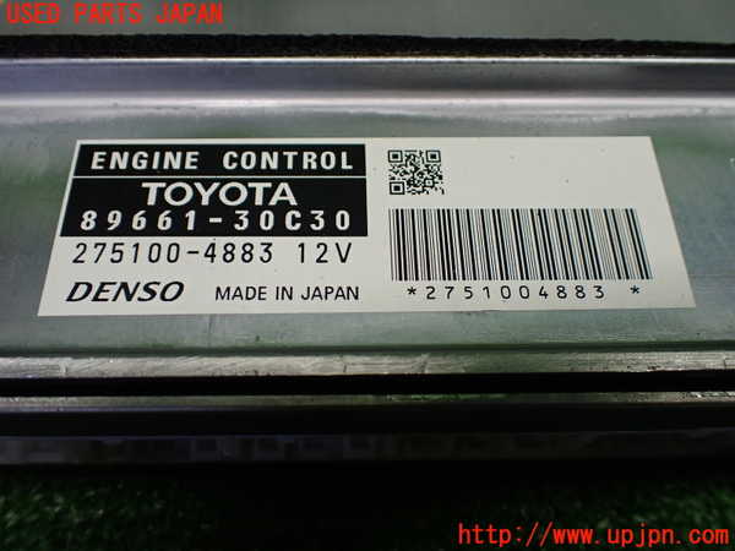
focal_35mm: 30
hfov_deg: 60.0
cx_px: 368
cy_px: 276
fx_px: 637
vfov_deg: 46.8
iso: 320
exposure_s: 1/125
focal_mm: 5.4
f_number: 2.3
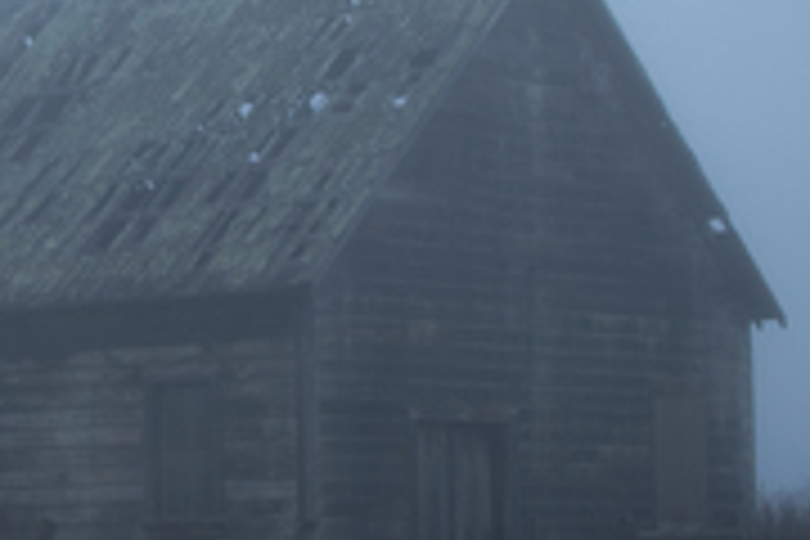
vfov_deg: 7.9
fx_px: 3930
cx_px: 162
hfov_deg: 11.7
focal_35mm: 175
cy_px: 284
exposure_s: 1/400
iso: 100
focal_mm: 35
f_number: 1.8
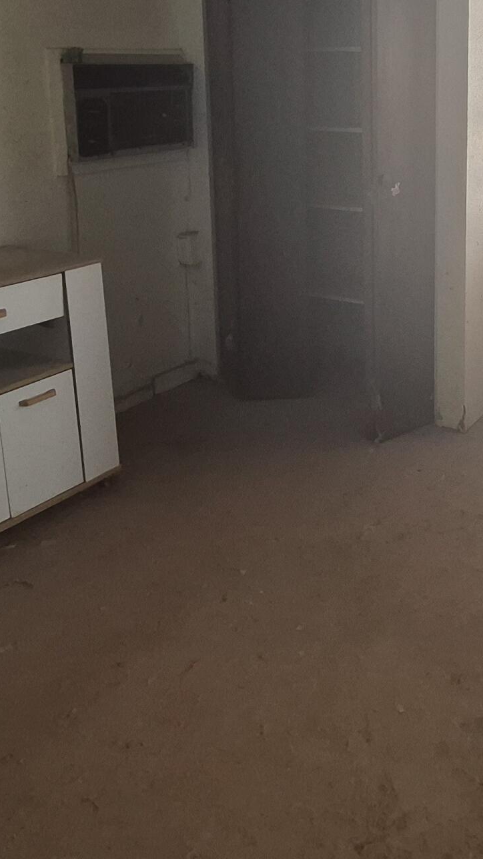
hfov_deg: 32.4
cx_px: 496
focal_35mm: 33
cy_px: 169
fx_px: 752
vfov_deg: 55.2
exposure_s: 1/60
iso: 100
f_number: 2.2
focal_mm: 1.74
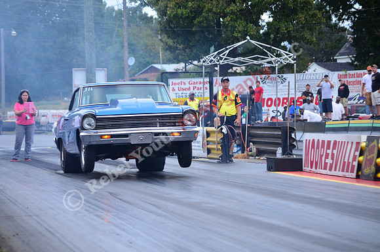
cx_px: 190
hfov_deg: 13.4
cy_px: 126
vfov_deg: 8.9
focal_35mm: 153
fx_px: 1611
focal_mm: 102
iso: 1000
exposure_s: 1/320
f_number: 4.5
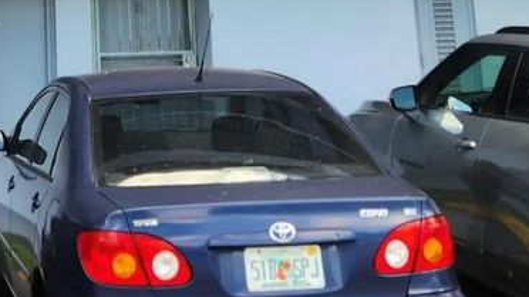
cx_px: 60
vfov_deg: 12.0
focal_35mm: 92
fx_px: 1290
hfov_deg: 22.6
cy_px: -251
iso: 25
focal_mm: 5.4
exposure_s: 1/180
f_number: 1.8
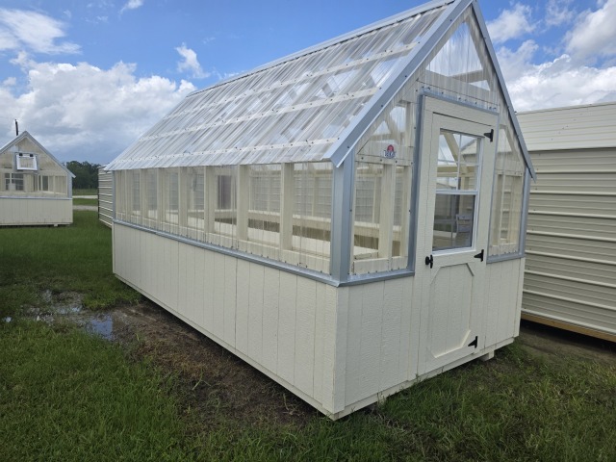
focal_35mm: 23
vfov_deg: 58.9
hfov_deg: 73.9
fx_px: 409
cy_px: 231
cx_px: 308
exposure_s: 1/7626
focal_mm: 6.3
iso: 80
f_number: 1.7
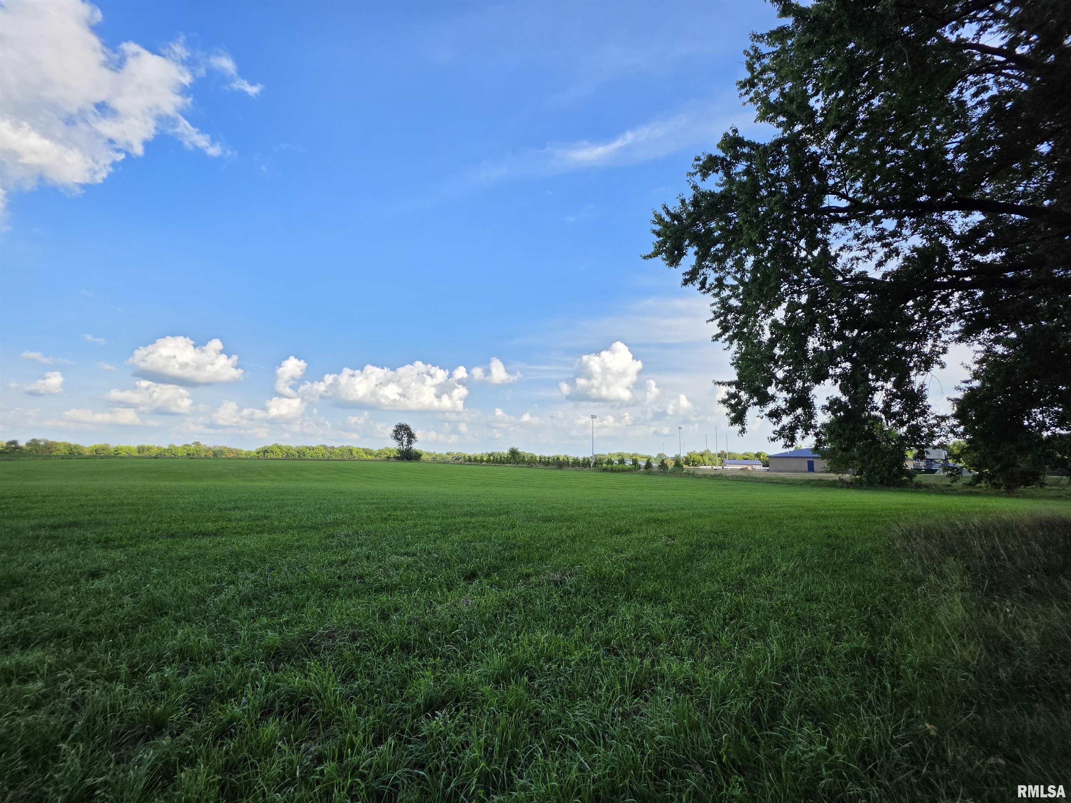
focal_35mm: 13
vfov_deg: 89.9
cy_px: 402
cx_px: 536
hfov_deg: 106.2
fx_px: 402
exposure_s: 1/1252
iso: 32
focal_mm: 2.2
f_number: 1.9
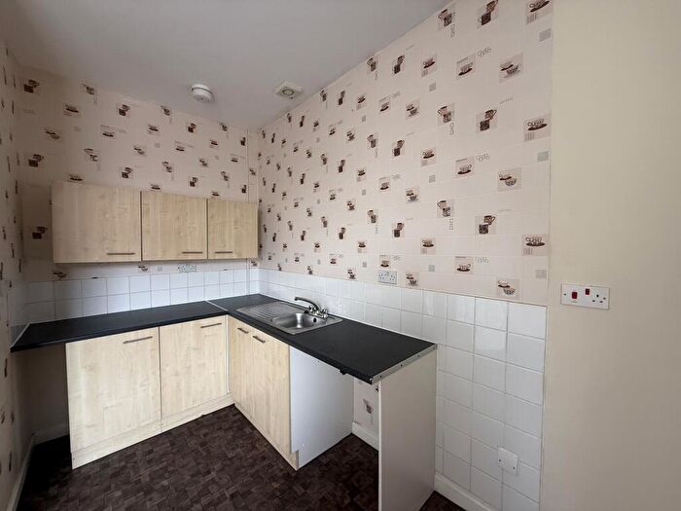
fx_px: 275
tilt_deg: -1.6
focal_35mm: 14
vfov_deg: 85.7
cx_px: 340
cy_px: 256
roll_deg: -1.1
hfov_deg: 102.1
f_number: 2.2
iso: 160
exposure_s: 1/99
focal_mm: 2.22
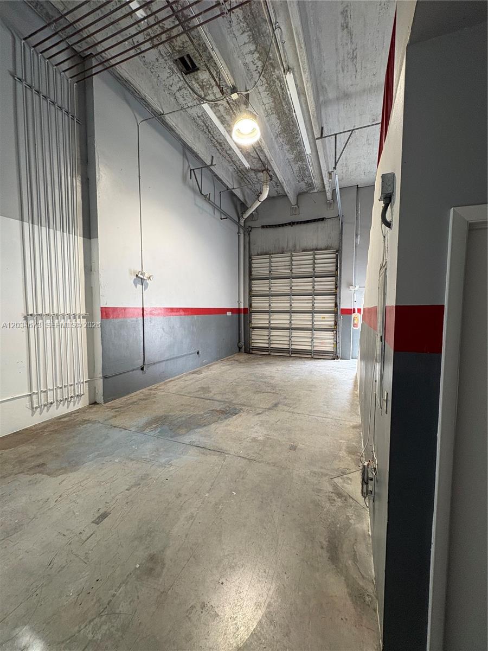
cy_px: 326
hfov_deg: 85.7
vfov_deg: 102.1
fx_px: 263
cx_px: 244
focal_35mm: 14
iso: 160
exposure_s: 1/60
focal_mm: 2.22
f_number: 2.2
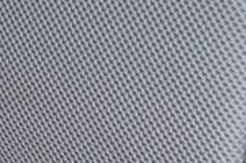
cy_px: -216
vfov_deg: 8.3
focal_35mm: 153
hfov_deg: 13.0
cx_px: -61
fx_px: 1044
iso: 400
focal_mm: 18
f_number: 6.3
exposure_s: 1/20
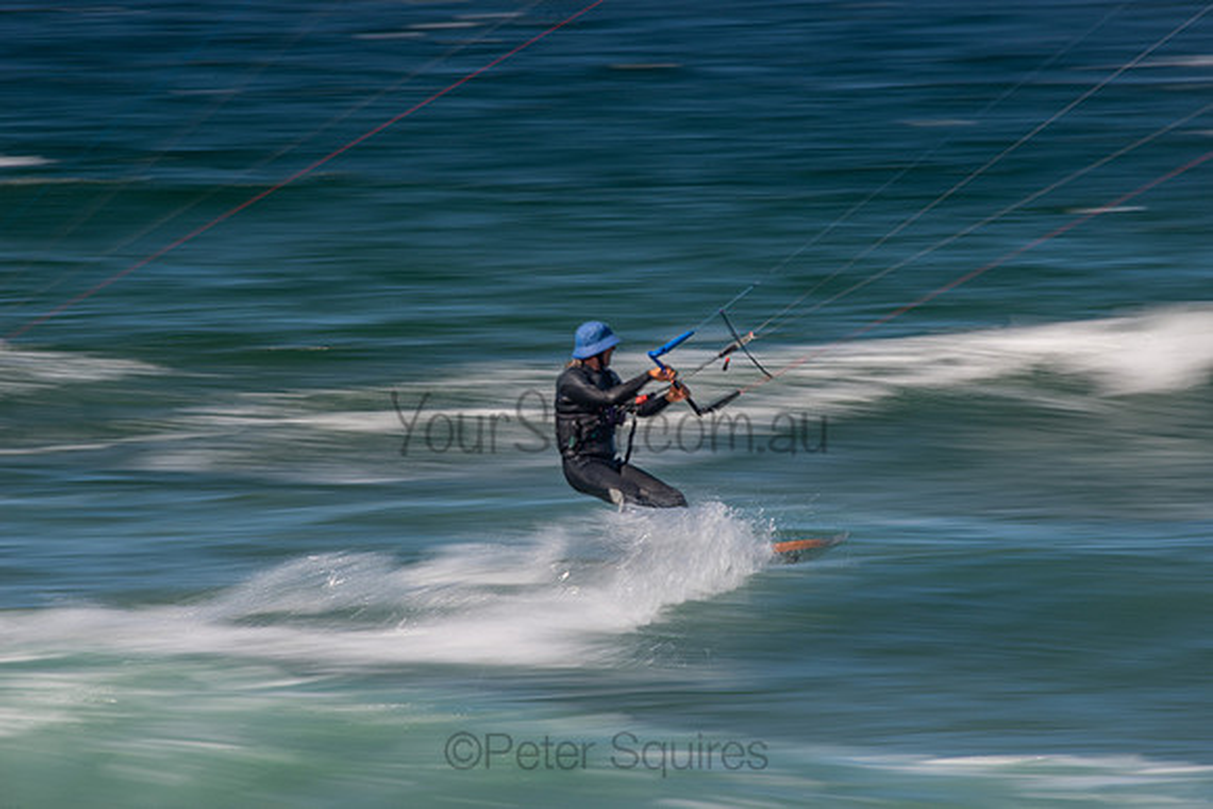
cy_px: 404
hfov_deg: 4.1
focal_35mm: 500
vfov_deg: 2.8
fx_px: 16850
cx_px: 606
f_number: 18
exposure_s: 1/20
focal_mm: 500
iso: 64
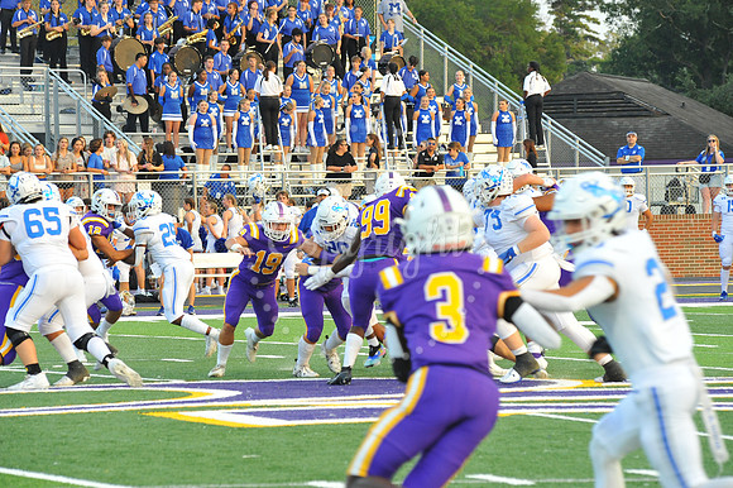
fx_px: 4070
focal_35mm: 200
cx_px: 366
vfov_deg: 6.9
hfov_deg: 10.3
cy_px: 244
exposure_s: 1/320
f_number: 8
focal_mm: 200
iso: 2000
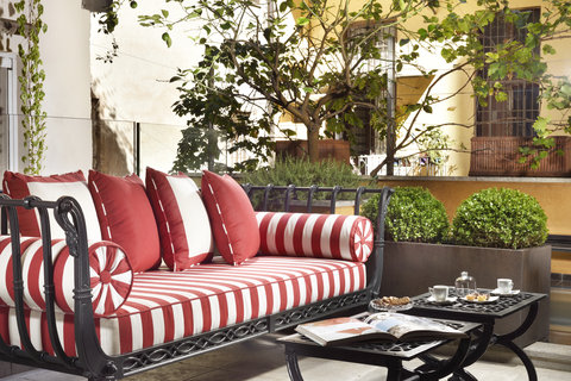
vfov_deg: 27.0
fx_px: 793
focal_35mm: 50
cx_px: 286
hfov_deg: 39.6
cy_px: 190
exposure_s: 1/200
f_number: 11
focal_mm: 50
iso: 125
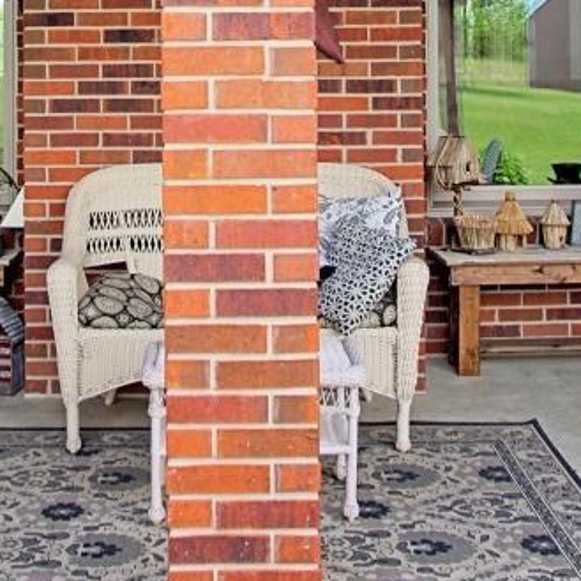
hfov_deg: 26.9
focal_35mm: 64
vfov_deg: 25.6
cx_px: 235
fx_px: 1214
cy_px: 4
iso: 100
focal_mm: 11
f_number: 5.6
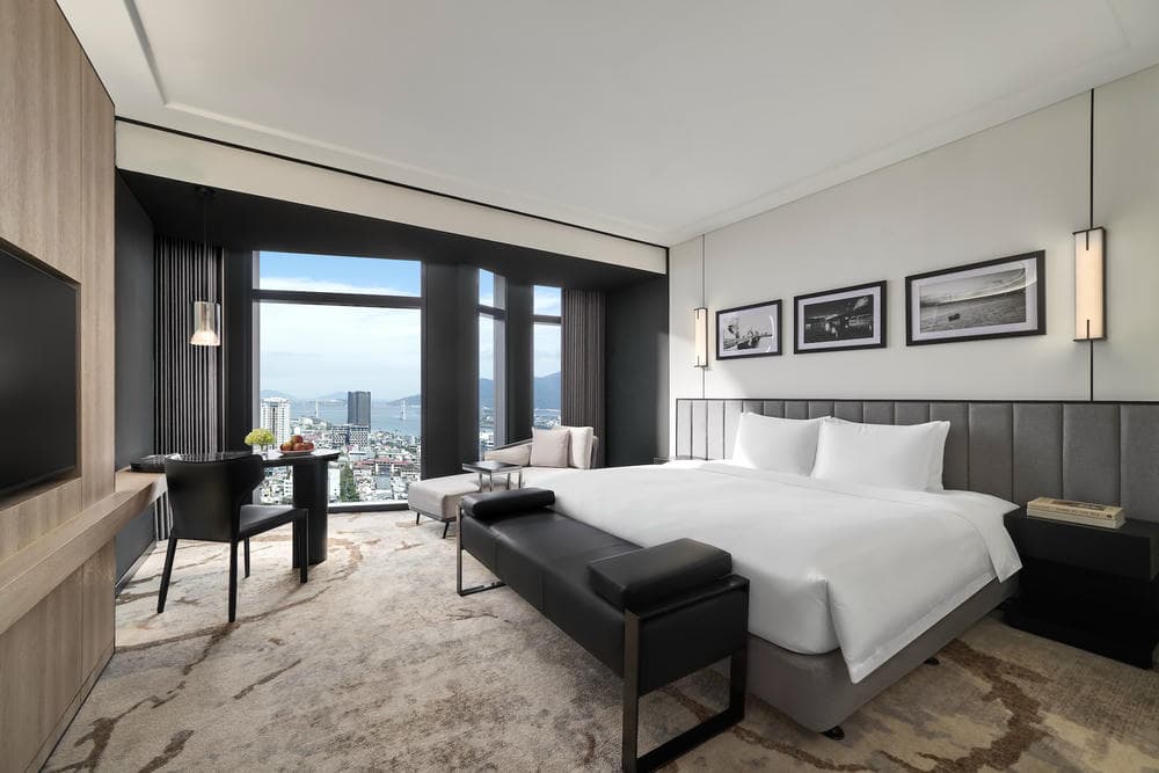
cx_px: 580
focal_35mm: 14
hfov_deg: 104.2
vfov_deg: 81.2
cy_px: 386
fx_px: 451
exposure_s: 1/6
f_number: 7.1
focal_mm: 14
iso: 320
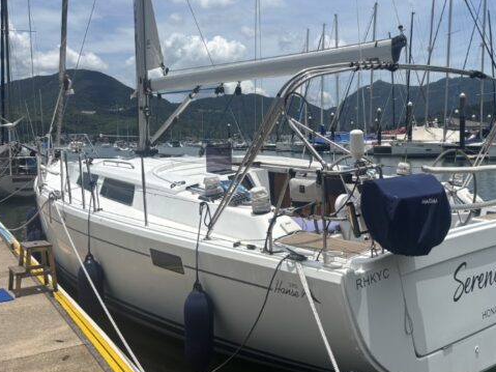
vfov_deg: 37.7
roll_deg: +0.8
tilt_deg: -5.1
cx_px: 339
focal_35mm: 38
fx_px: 544
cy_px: 187
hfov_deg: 48.0
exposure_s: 1/4255
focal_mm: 5.96
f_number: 1.6
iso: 50
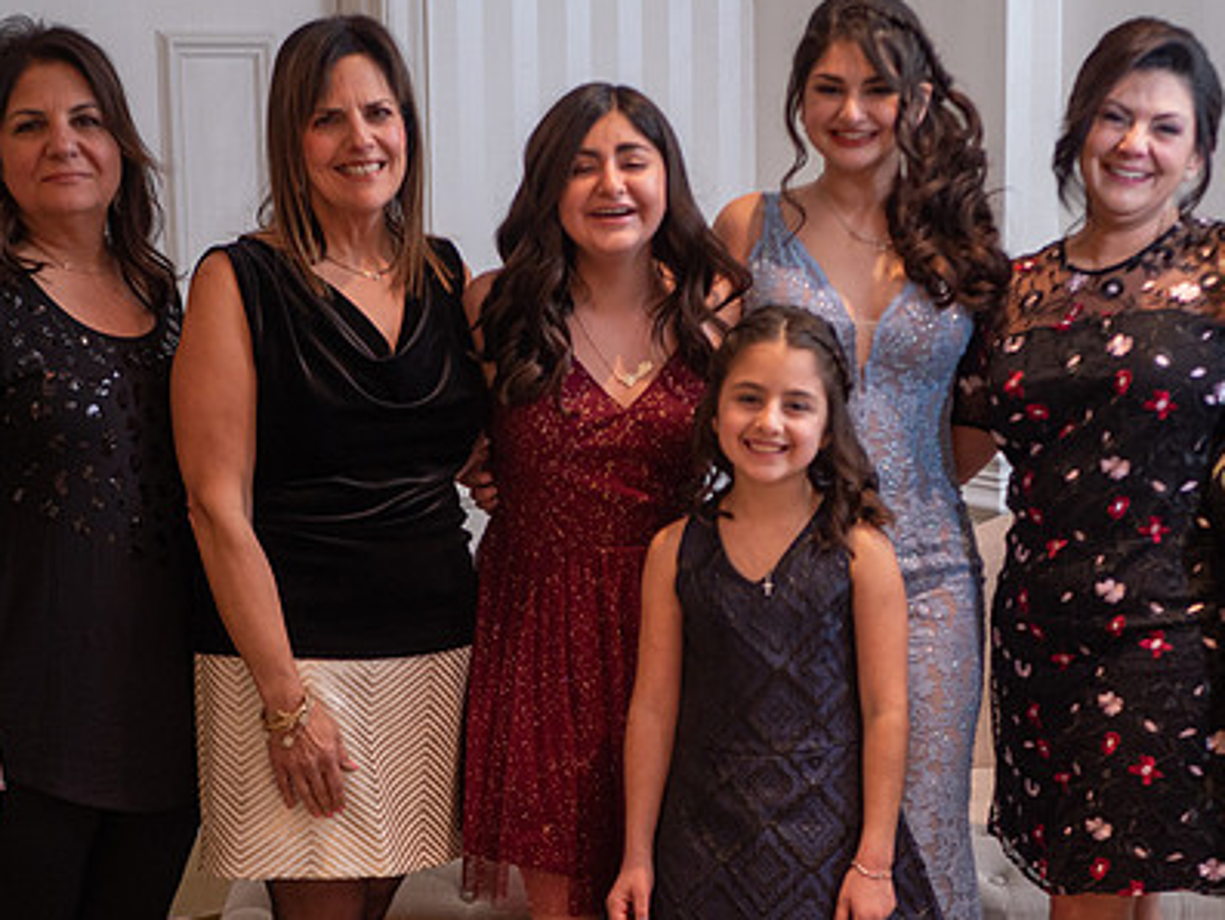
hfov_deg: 26.6
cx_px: 716
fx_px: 2584
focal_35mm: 73
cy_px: 557
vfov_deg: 20.1
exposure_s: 1/80
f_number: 1.7
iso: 500
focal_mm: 25
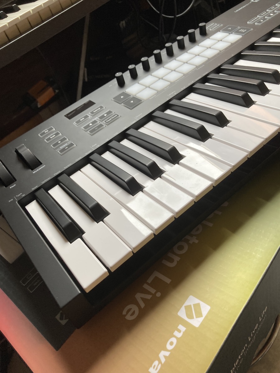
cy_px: 186
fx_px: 302
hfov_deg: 49.7
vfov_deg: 63.4
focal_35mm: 28
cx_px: 140
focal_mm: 3.99
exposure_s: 1/121
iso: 64
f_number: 1.8
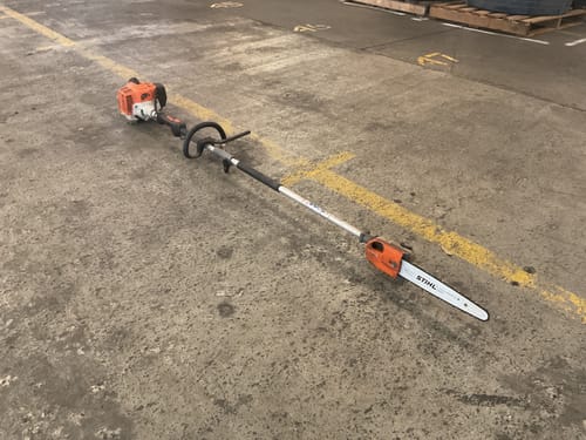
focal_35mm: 29
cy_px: 220
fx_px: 491
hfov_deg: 61.7
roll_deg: -0.8
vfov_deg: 48.2
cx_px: 293
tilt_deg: -34.1
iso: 320
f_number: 1.8
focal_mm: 3
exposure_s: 1/33
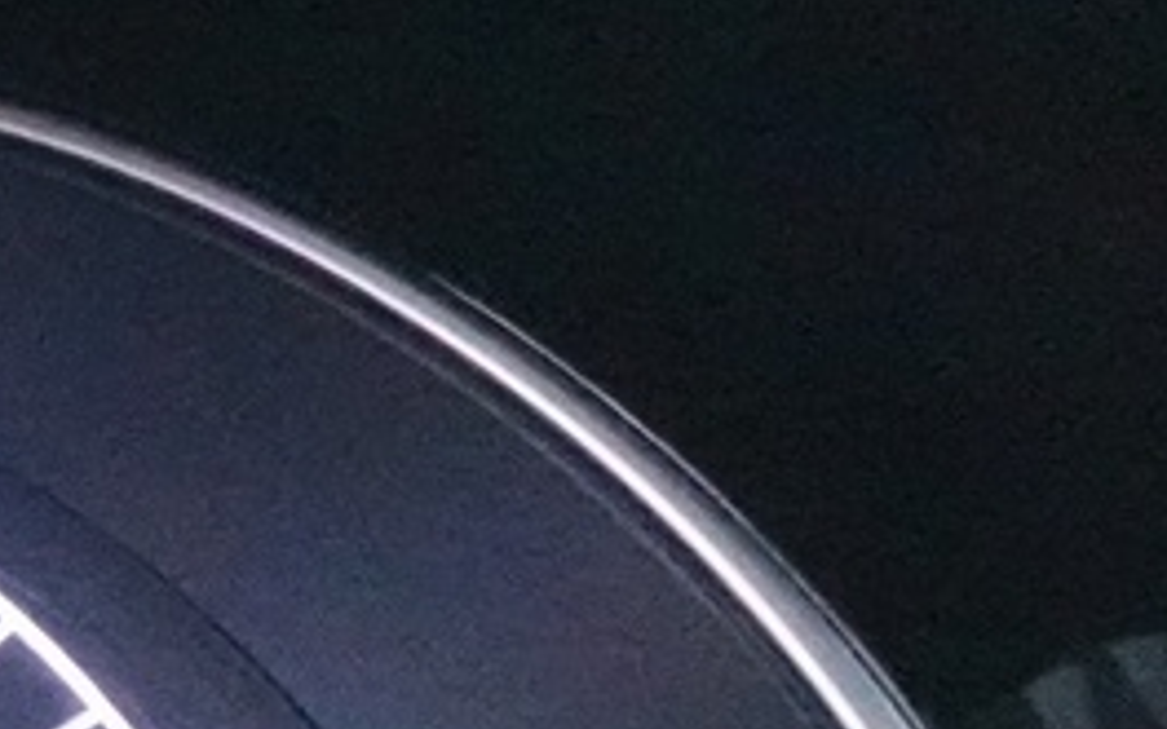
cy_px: 866
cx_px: -2135
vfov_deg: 10.3
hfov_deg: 11.5
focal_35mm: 125
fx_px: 3976
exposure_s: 1/50
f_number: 2
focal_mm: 7.6
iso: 6400
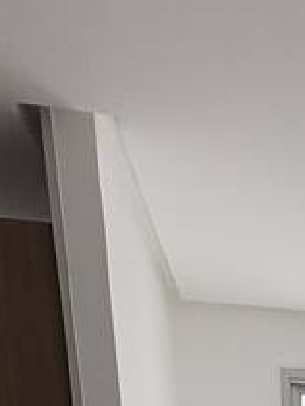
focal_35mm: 72
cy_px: 824
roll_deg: -3.0
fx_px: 844
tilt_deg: -18.8
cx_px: 463
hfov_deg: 18.1
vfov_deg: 18.0
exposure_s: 1/128
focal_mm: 2.22
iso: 80
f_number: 2.2
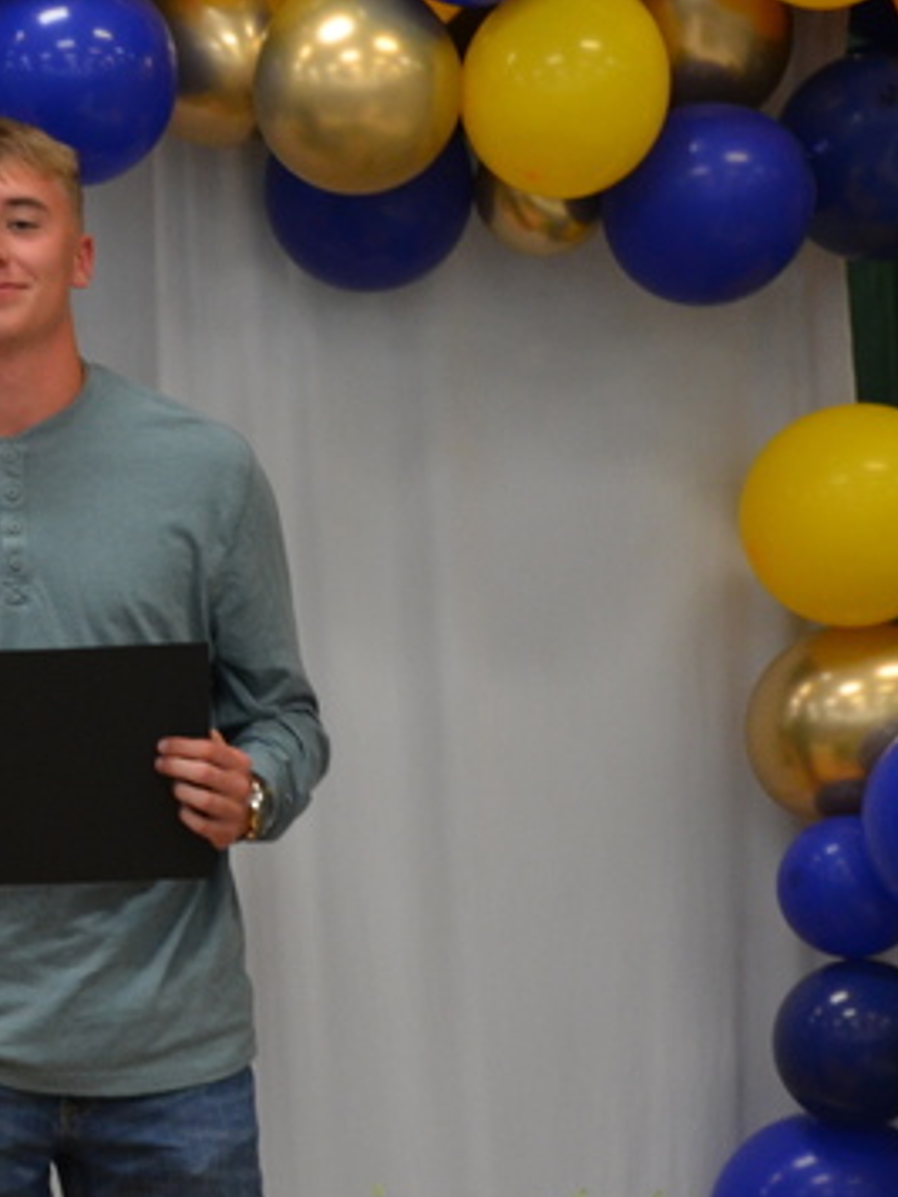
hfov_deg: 3.4
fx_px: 15025
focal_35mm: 434
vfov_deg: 4.6
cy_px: 575
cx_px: -61
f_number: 5.6
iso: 900
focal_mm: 105
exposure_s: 1/30
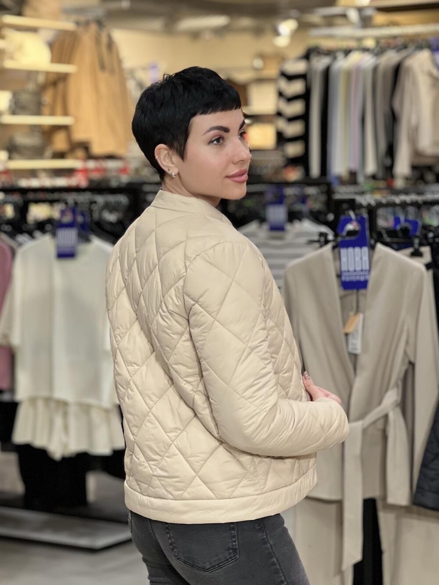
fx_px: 1302
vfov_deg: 25.3
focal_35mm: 77
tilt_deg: -4.2
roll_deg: +0.5
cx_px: 220
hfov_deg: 19.1
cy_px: 292
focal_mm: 9
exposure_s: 1/33
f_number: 2.8
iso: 125
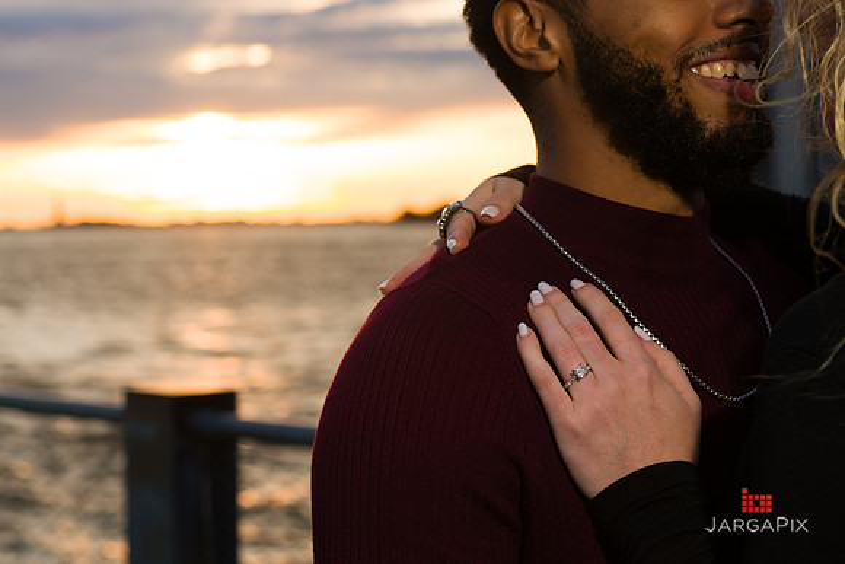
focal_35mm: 81
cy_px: 297
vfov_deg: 16.9
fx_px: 1892
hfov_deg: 25.2
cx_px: 372
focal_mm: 70
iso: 200
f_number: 5.6
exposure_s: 1/200
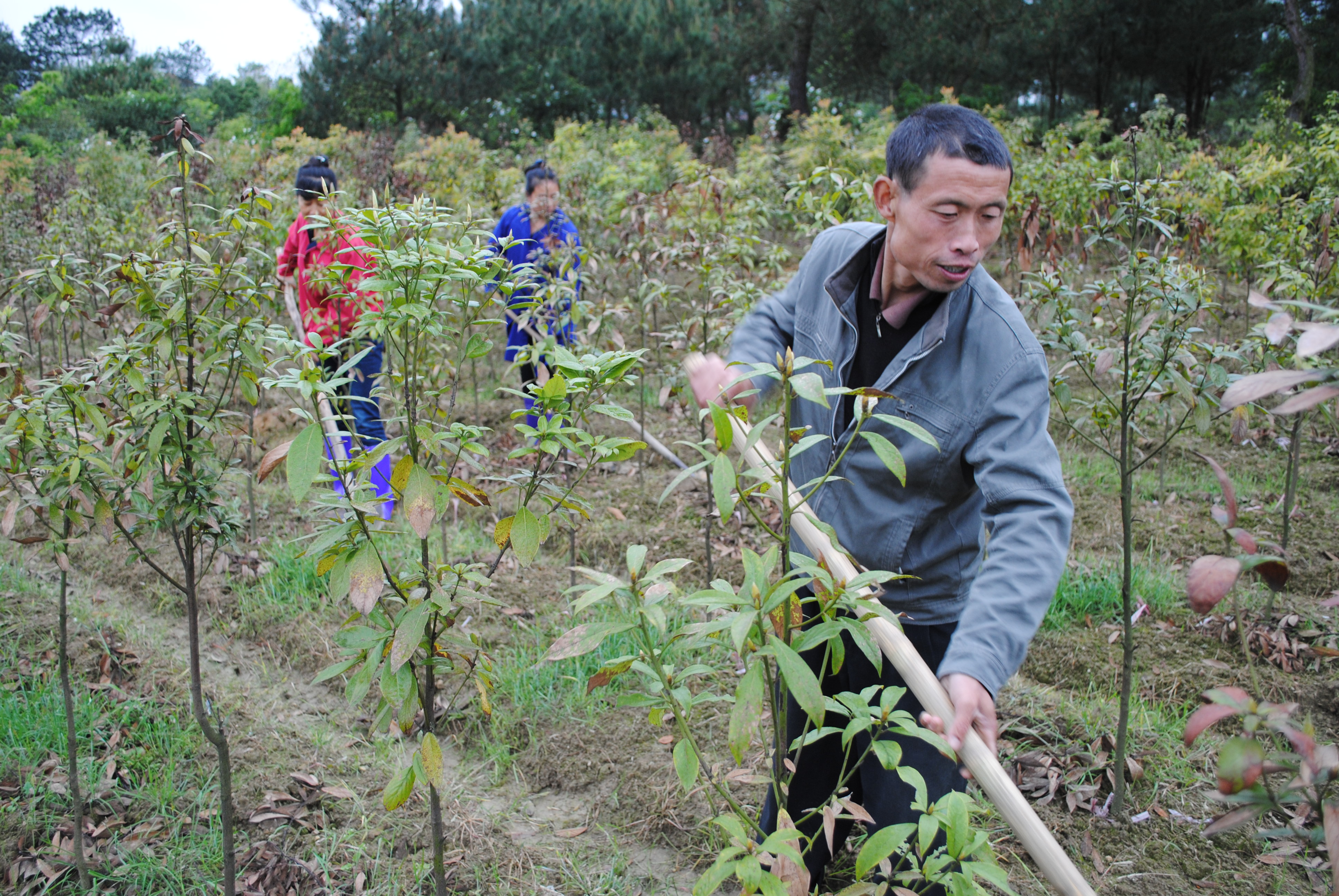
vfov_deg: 43.7
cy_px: 448
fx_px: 1117
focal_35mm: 30
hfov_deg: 61.9
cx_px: 670
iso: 200
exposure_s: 1/80
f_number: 4.5
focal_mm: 20
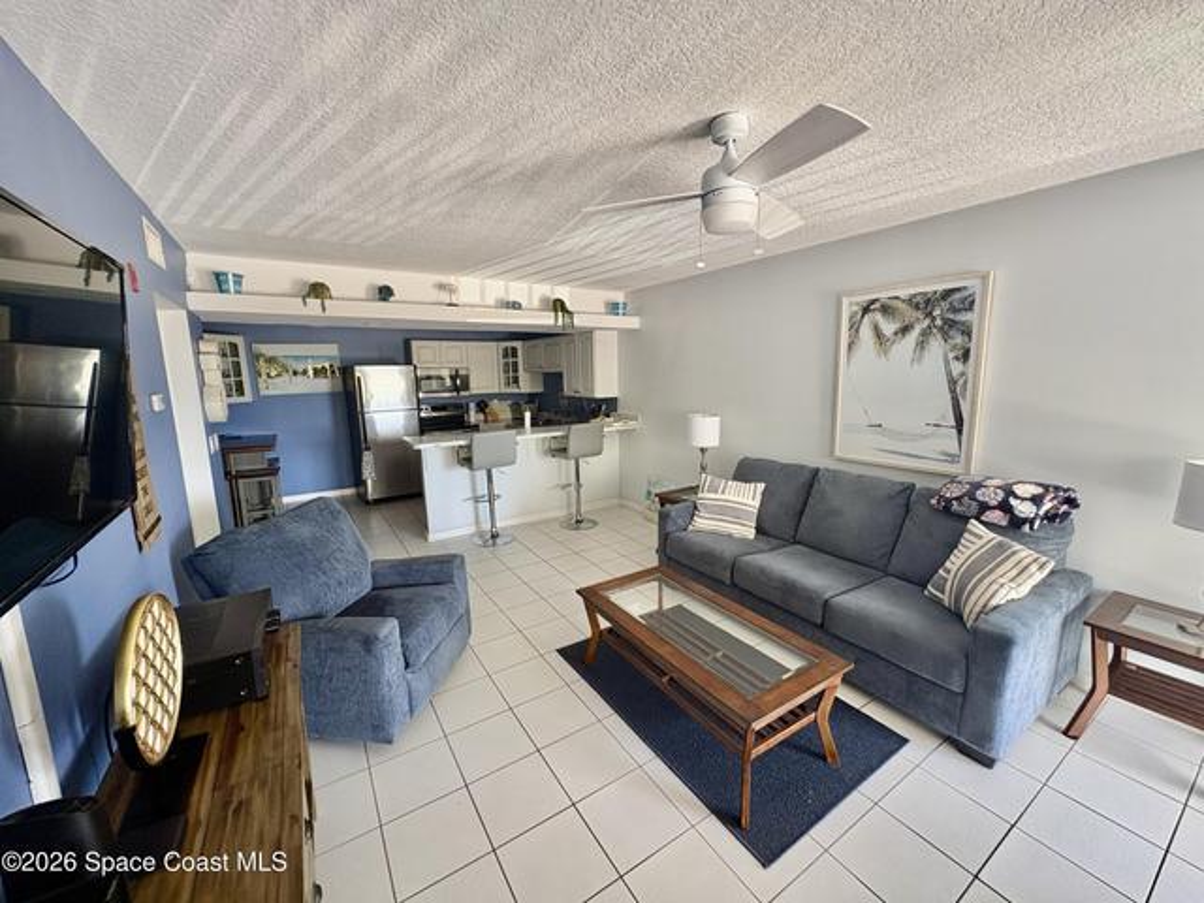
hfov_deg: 102.1
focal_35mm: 14
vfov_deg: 85.7
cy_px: 452
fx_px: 487
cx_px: 602
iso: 200
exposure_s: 1/99
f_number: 2.2
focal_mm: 2.22
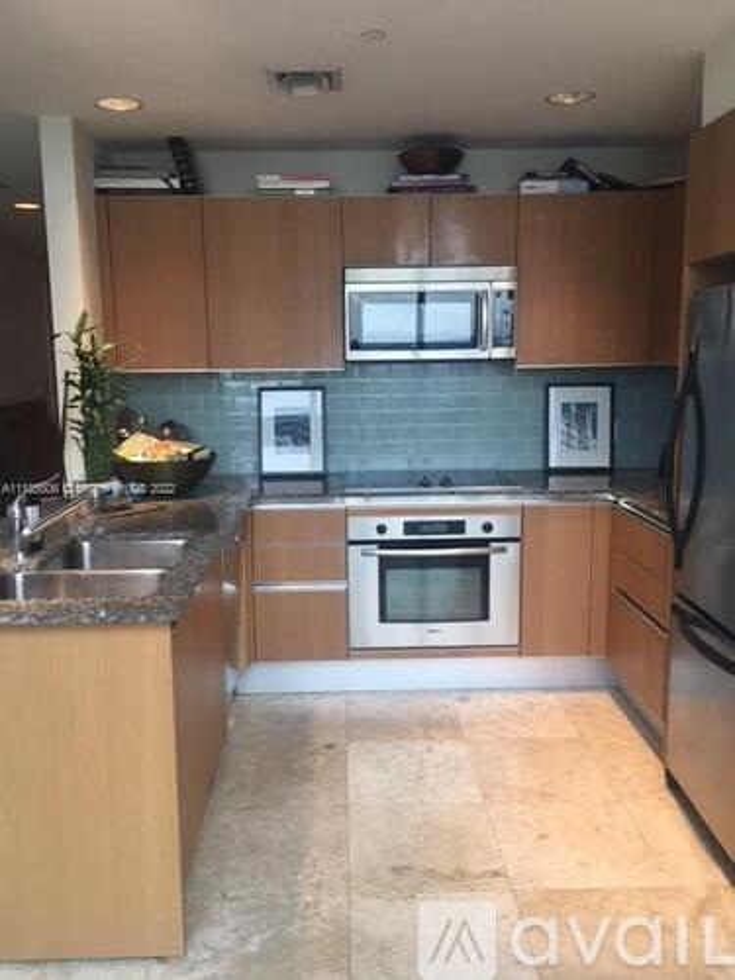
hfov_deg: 48.2
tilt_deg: -8.0
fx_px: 821
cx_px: 368
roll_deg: -0.2
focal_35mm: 29
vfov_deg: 61.7
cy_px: 490
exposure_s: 1/40
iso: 25
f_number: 2.2
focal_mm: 4.15
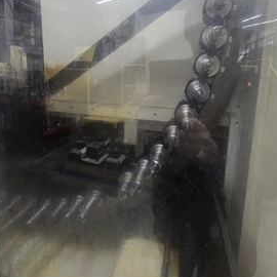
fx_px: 154
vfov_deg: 81.5
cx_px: 148
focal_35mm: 17
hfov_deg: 83.9
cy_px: 95
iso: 500
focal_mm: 2.2
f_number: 2.2
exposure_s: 1/60
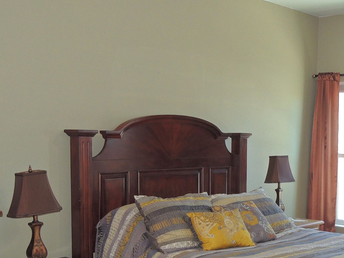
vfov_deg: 24.6
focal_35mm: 59
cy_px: 190
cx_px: 266
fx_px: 586
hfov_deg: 32.0
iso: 250
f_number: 3.1
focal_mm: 5.3
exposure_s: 1/40
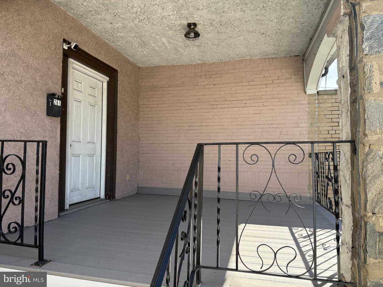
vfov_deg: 56.8
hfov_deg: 71.6
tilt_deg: +2.4
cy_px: 144
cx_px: 192
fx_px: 266
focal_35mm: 24
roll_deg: +0.4
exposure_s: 1/1653
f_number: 1.78
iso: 100
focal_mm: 6.76
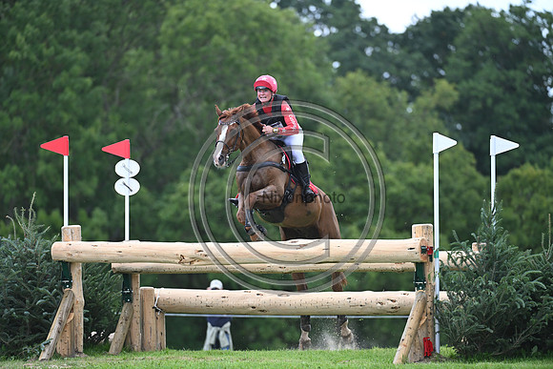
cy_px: 184
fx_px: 4763
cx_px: 276
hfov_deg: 6.6
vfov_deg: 4.4
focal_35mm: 310
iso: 1000
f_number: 5
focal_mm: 310
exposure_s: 1/1600
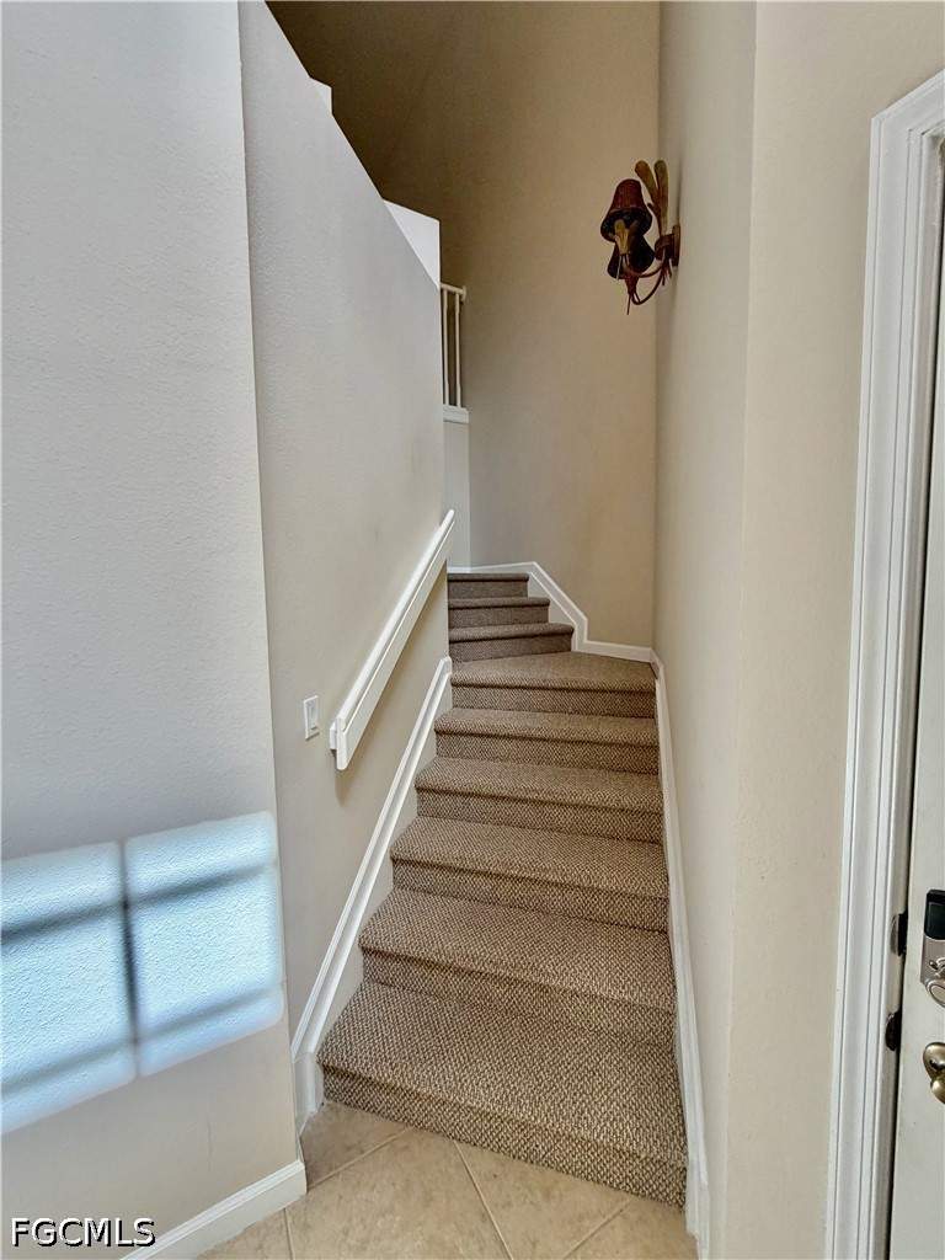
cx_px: 472
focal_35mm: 14
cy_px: 630
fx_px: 510
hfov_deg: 85.7
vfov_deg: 102.1
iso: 125
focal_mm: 2.22
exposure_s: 1/121
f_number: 2.2
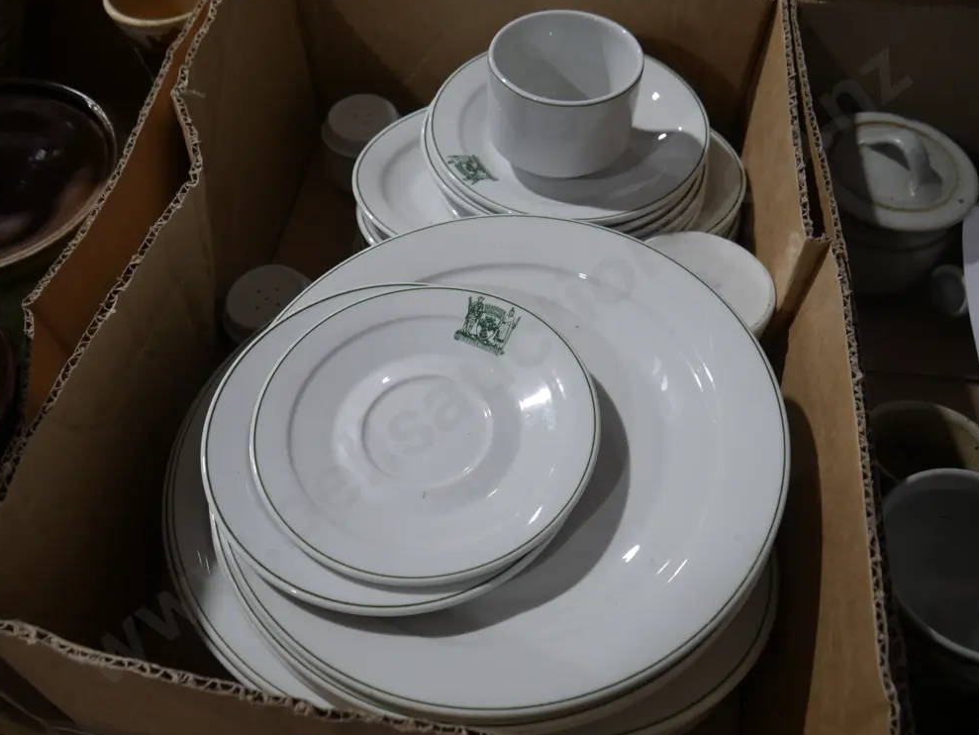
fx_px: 820
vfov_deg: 48.2
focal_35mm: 29
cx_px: 494
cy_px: 369
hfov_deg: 61.7
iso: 400
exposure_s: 1/60
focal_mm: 14
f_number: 4.5
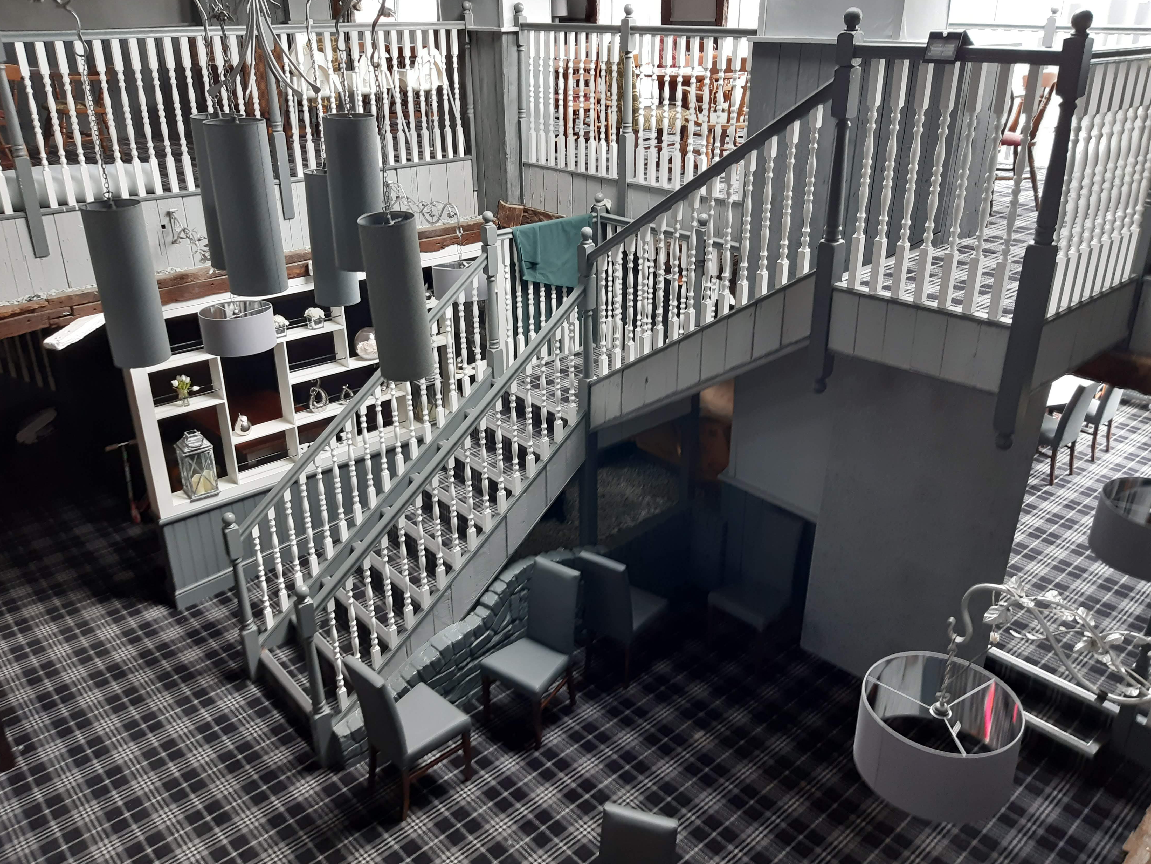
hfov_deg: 65.3
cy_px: 417
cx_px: 575
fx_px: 898
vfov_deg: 51.3
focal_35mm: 27
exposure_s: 1/50
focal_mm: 3.92
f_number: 1.7
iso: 100
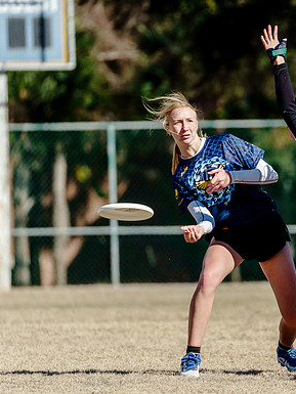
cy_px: 192
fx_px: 7532
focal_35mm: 661
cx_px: 252
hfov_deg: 2.3
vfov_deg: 3.0
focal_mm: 414
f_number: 6.3
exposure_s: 1/1250
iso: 125
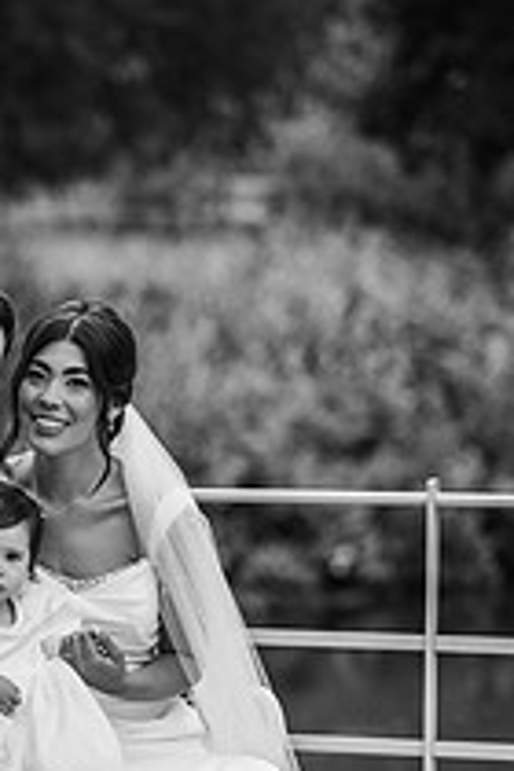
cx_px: 50
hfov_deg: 7.5
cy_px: 705
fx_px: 3898
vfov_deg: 11.2
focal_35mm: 182
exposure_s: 1/1000
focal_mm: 85
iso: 100
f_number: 2.2
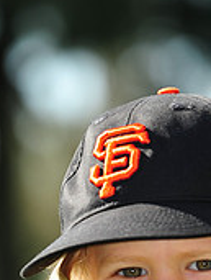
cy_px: 377
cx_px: 160
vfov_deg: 4.5
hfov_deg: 3.4
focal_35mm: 439
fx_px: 3555
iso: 200
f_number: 4.5
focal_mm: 135
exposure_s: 1/640
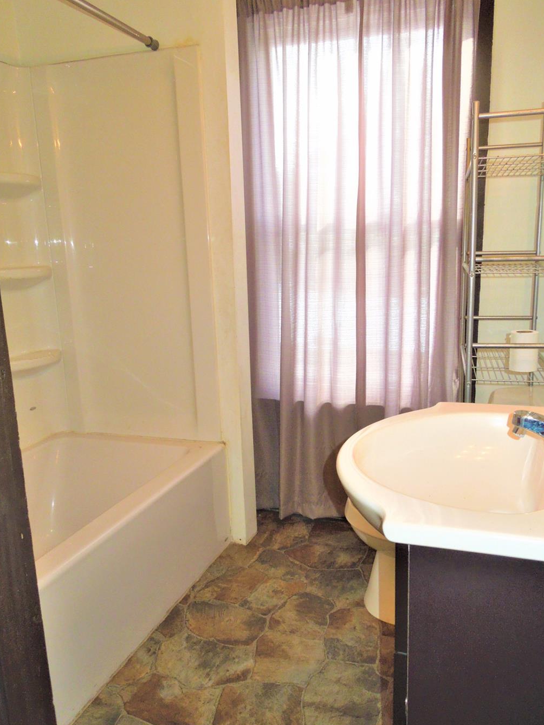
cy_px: 388
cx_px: 300
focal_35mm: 28
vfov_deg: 63.4
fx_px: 587
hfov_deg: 49.7
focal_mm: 4.5
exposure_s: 1/40
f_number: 3.3
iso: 280
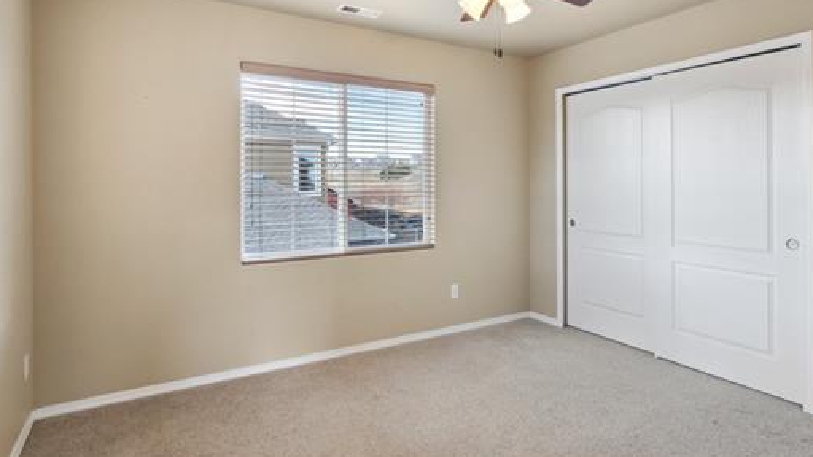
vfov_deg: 53.1
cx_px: 428
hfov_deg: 83.8
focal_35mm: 21
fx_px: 453
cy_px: 178
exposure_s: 1/80
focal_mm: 16
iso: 2500
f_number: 11
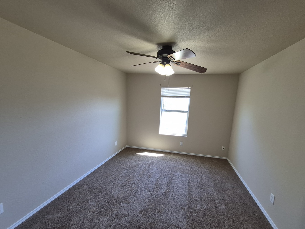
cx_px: 164
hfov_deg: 101.9
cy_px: 122
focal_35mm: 14
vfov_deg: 85.6
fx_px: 123
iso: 80
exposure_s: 1/60
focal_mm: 1.74
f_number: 2.2
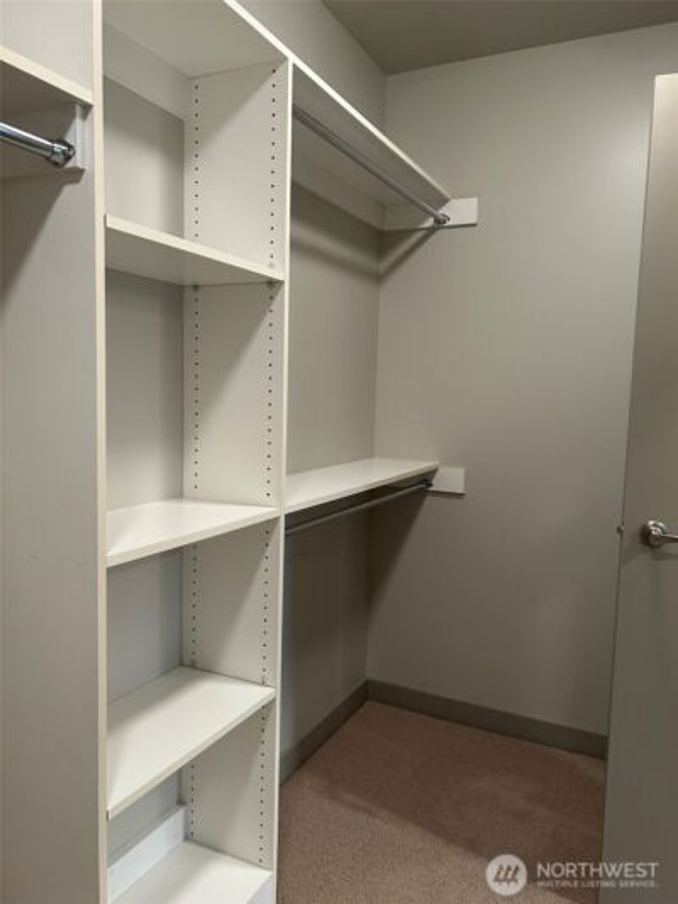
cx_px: 339
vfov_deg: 67.3
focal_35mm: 26
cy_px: 452
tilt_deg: -4.8
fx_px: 679
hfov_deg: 53.1
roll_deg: -1.3
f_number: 1.5
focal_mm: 5.7
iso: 250
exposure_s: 1/60
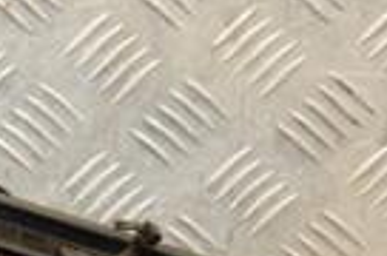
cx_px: -256
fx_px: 2703
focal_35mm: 252
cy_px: 401
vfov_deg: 5.4
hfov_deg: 8.0
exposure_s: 1/160
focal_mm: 38
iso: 800
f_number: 5
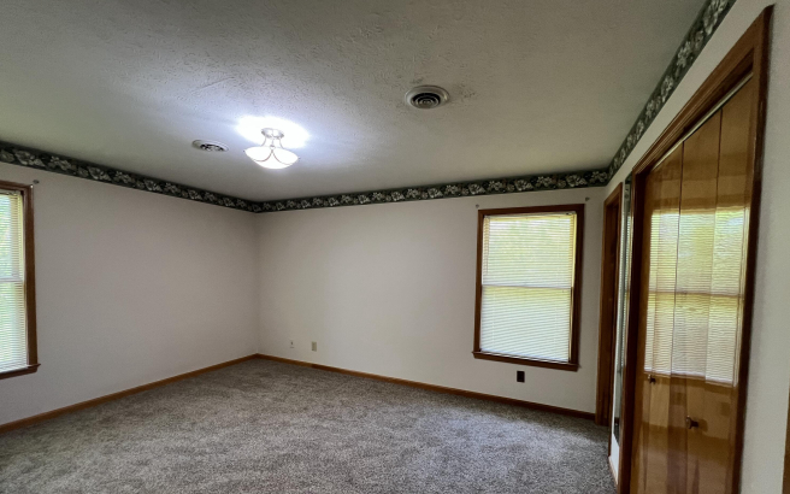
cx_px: 400
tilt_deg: -2.2
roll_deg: -0.2
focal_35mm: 14
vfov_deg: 78.2
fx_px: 301
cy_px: 282
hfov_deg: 105.3
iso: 200
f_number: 1.8
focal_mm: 1.57
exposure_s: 1/120
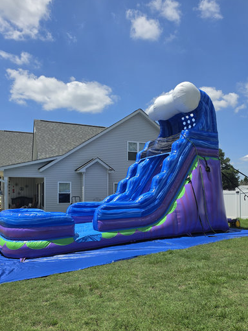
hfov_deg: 51.3
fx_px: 258
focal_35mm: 27
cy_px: 187
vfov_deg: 65.1
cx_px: 135
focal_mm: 6.5
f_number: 1.4
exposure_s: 1/7939
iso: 64
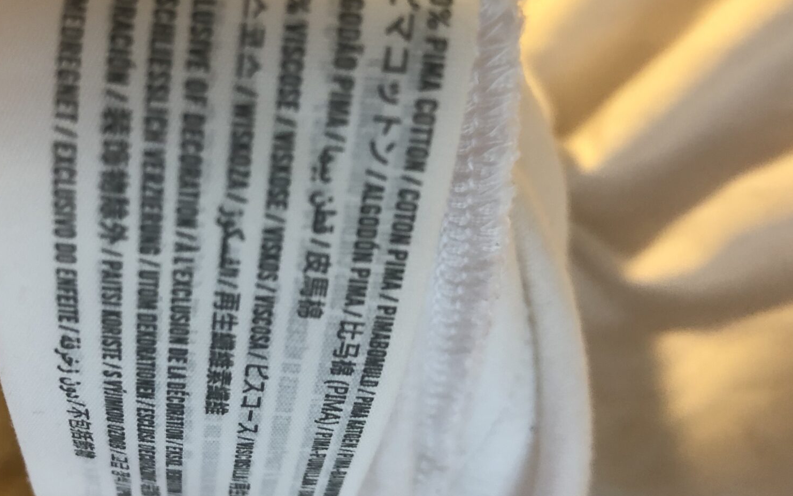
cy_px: 212
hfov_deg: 47.7
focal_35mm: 41
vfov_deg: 31.2
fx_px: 886
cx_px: 293
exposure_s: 1/15
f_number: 1.8
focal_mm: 3.99
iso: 64
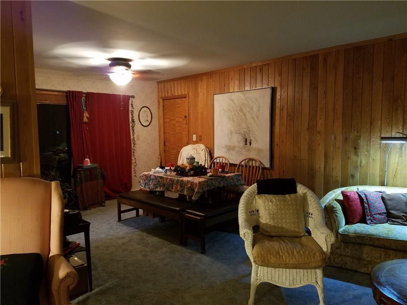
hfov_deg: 67.3
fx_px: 306
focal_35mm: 26
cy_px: 152
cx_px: 204
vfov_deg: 53.1
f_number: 1.7
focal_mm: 4.2
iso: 250
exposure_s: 1/10
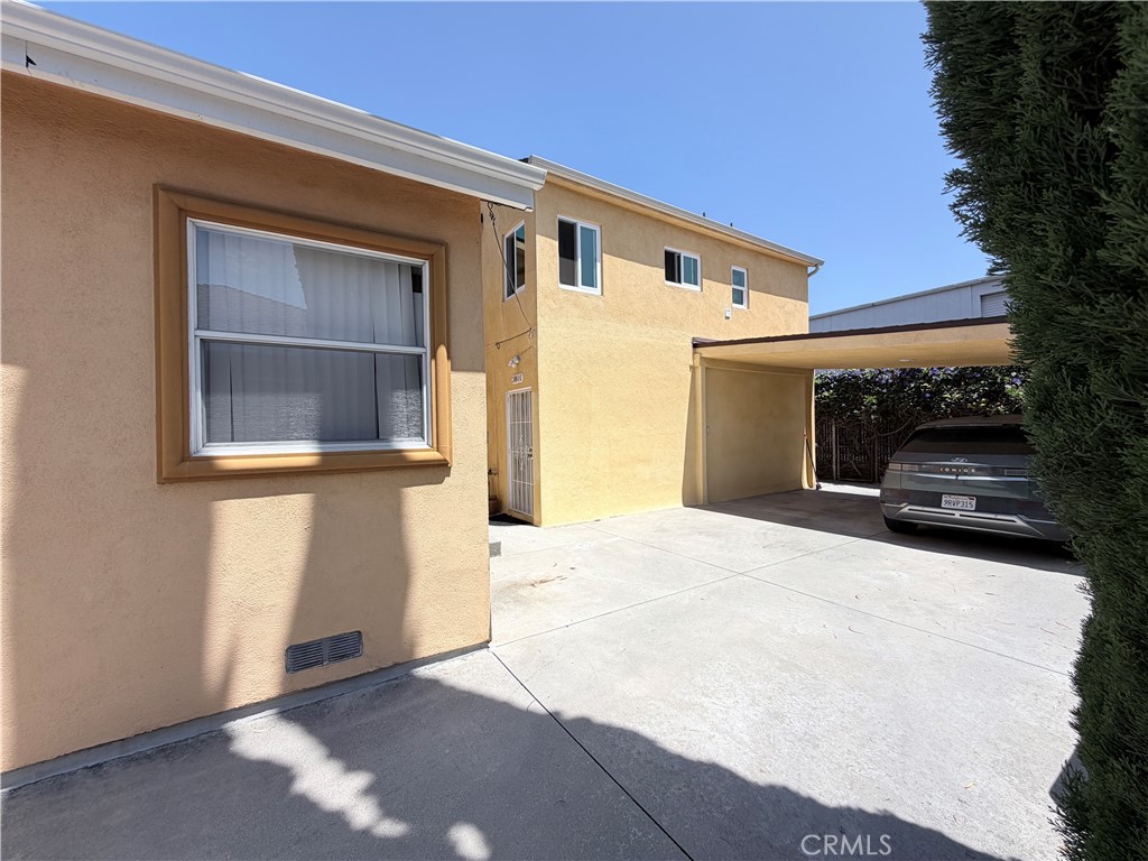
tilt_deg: +1.8
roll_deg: +1.8
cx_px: 574
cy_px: 430
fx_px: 464
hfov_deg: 102.1
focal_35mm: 14
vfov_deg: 85.7
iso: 20
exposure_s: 1/888
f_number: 2.2
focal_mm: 2.22
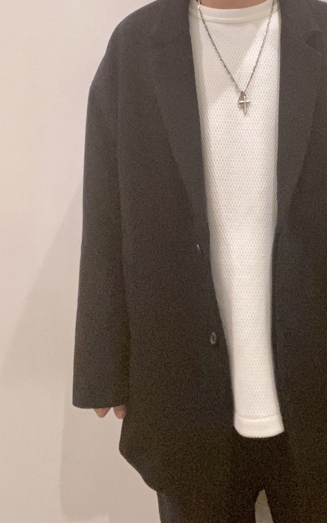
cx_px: 272
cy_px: 152
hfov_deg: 25.8
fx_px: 698
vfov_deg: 40.2
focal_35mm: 49
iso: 320
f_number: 2.2
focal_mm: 2.71
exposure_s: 1/60
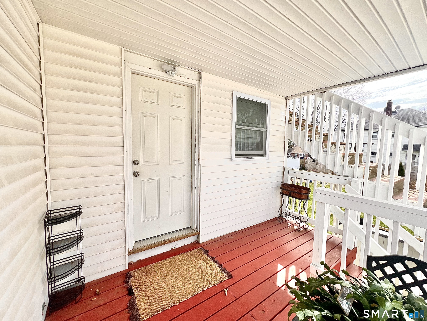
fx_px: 160
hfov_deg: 106.2
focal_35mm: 13
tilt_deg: -4.9
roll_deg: -1.0
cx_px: 214
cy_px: 160
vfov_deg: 89.9
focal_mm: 1.57
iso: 32
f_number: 1.8
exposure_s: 1/605
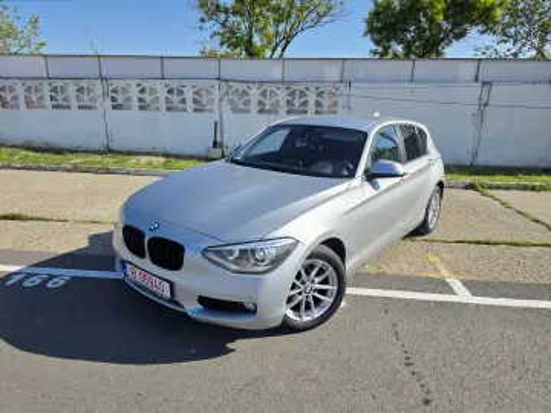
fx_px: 366
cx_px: 276
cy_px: 206
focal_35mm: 23
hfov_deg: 73.9
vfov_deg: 58.9
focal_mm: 6.3
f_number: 1.7
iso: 80
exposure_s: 1/6809
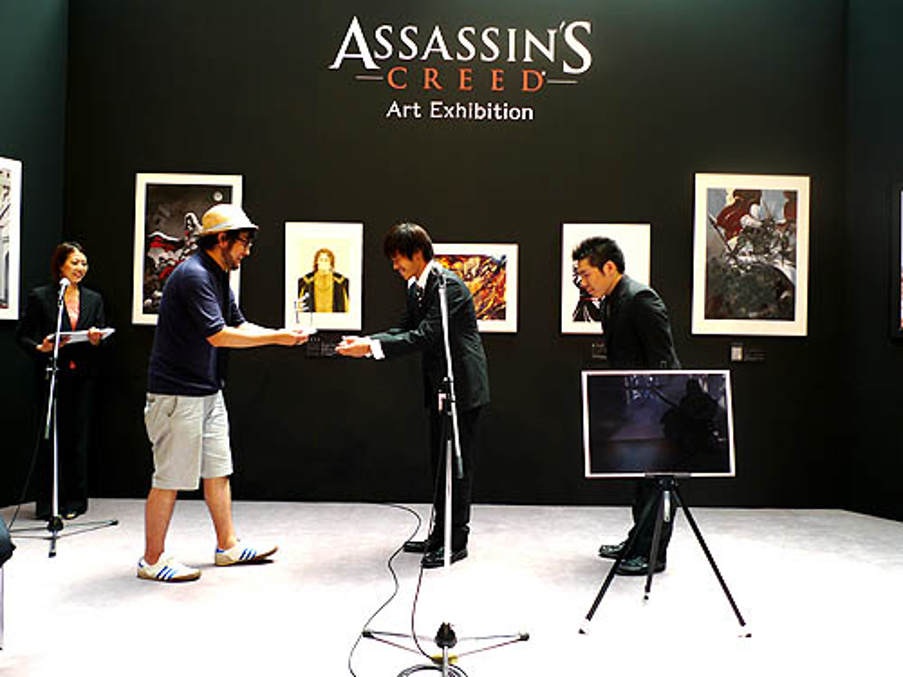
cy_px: 338
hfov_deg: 67.3
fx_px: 678
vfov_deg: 53.1
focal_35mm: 26
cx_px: 452
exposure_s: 1/100
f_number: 2.1
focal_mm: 5.4
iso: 80
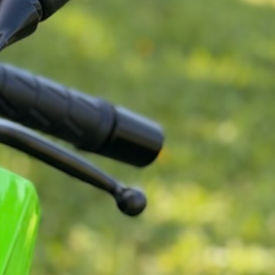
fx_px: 2301
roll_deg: +4.2
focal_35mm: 256
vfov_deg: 6.8
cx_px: -421
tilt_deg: -17.8
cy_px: 346
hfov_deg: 6.5
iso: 64
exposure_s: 1/786
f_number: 1.78
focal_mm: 6.76
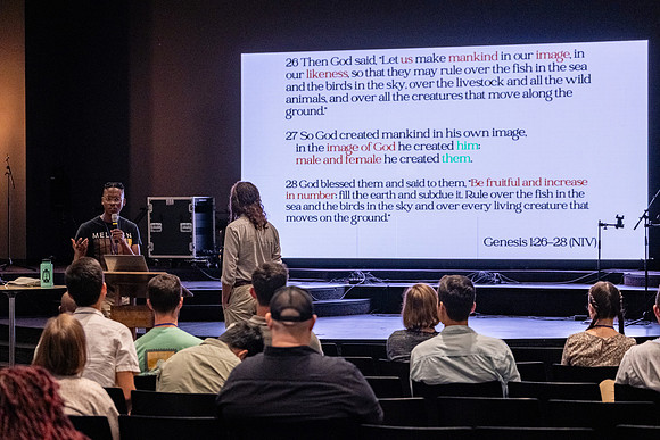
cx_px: 330
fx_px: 1889
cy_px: 220
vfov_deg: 13.3
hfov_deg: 19.8
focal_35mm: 103
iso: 1250
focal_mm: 68.7
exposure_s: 1/105
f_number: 2.8
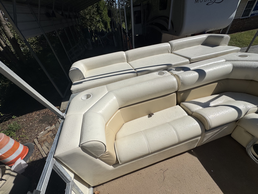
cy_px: 97
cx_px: 129
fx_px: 104
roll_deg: +5.9
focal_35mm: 14
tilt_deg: -41.0
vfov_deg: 85.7
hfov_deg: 102.1
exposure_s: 1/5650
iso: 40
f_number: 2.2
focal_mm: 2.22
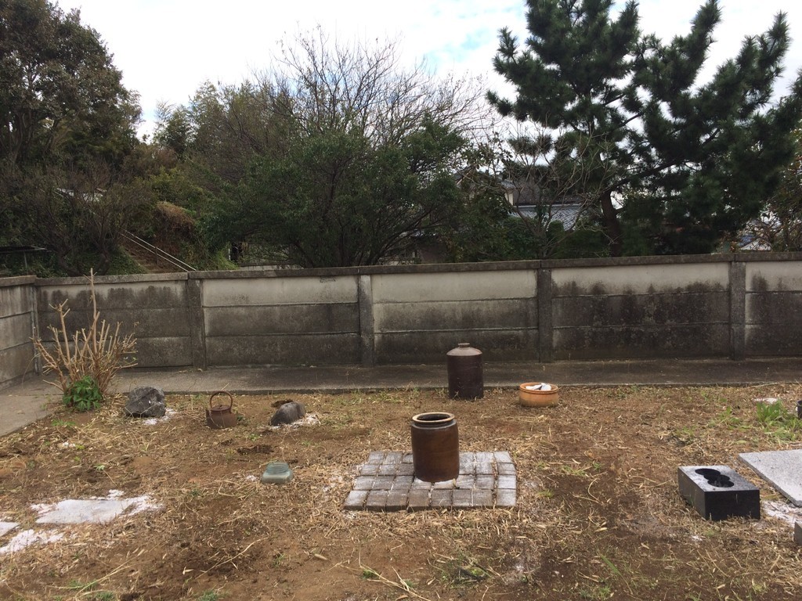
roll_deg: +1.7
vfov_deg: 48.2
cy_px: 300
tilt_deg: -7.8
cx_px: 401
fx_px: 672
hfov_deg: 61.7
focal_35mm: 29
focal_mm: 4.15
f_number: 2.2
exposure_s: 1/1001
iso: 32
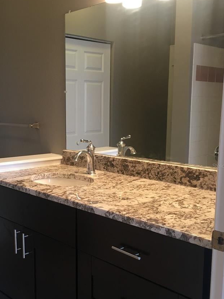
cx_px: 76
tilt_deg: -8.4
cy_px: 166
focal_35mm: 42
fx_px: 363
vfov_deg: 44.7
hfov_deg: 34.0
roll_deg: -0.1
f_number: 2.2
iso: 80
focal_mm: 4.15
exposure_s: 1/30
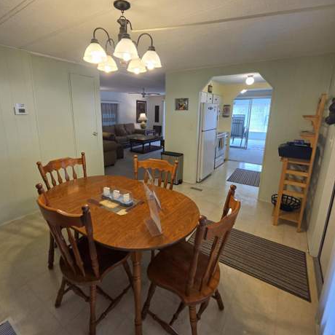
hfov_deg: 87.4
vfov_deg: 87.1
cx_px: 161
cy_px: 150
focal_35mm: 16
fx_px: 175
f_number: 1.9
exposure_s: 1/120
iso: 160
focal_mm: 2.2
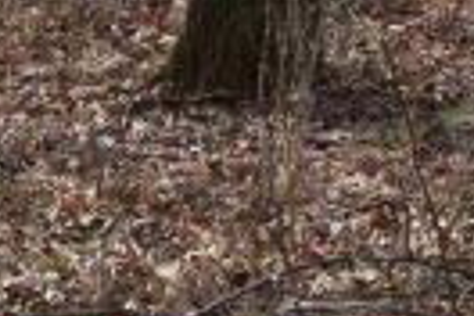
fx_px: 2238
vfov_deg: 7.3
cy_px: -571
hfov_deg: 11.4
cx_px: -338
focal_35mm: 170
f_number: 8
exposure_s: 1/250
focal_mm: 20
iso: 250
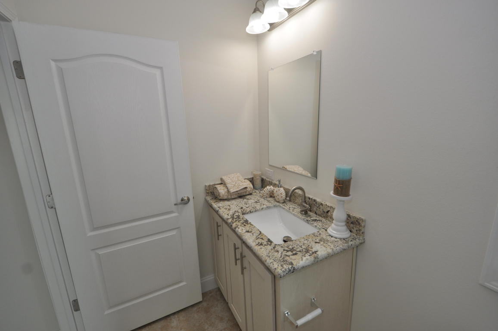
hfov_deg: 100.5
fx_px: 207
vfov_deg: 77.2
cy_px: 166
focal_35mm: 15
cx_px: 249
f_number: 4.5
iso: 200
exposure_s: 1/80
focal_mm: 10
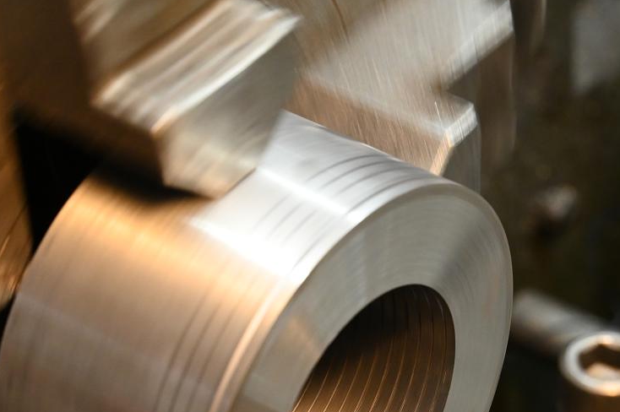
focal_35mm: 124
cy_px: 343
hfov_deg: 16.5
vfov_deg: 11.0
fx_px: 2134
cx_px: 382
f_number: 10
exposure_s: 1/60
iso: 4000
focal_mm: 70
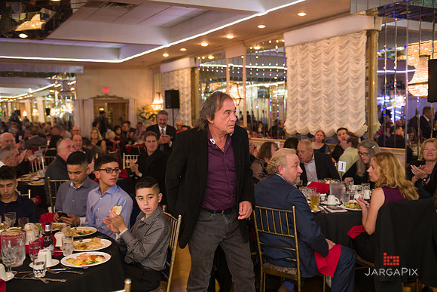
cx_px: 218
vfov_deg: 35.1
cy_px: 146
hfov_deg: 50.7
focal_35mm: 38
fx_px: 461
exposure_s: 1/125
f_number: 3.2
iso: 1000
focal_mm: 38
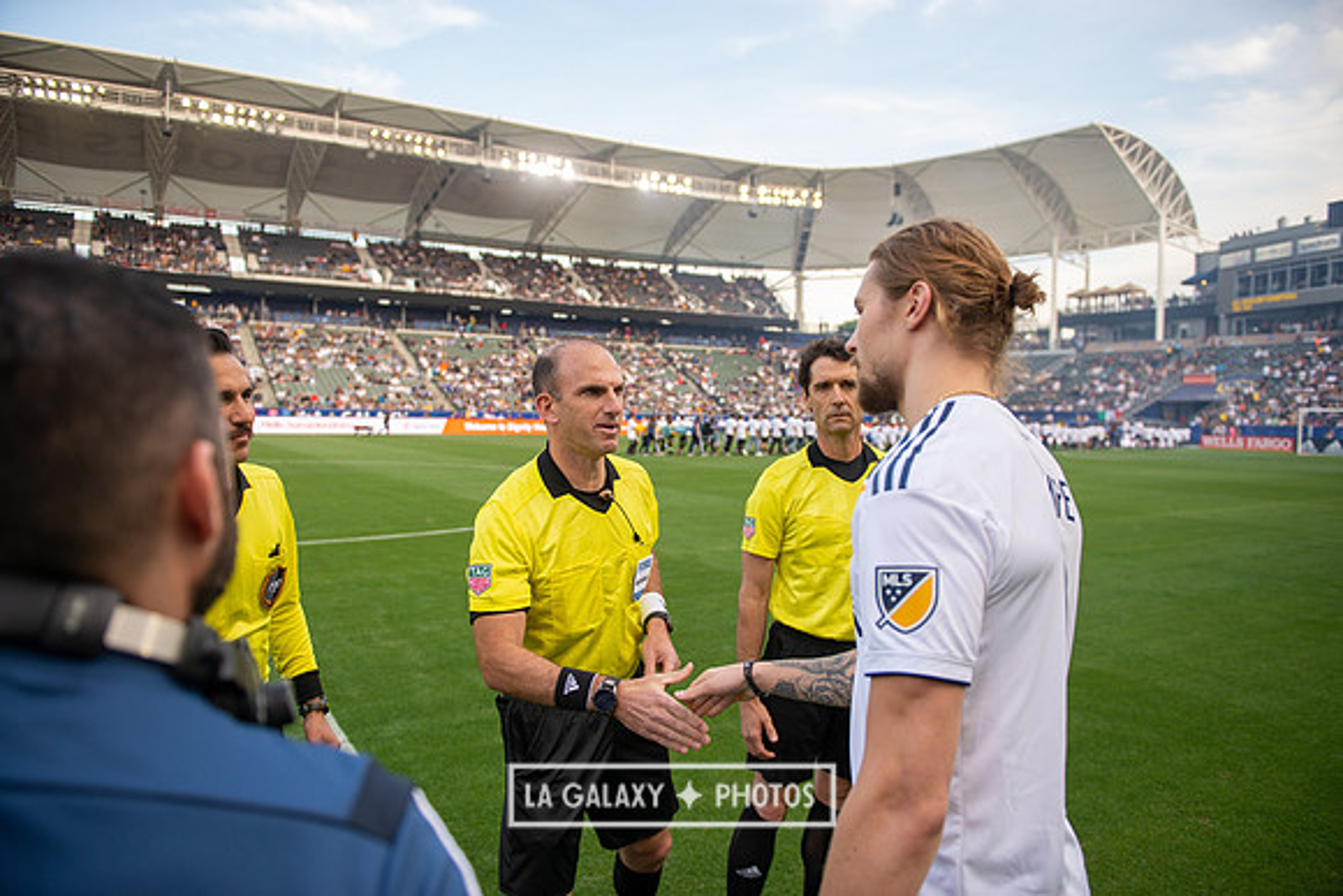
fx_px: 896
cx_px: 672
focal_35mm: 24
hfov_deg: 73.7
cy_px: 448
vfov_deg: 53.2
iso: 400
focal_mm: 24
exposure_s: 1/800
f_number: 2.8
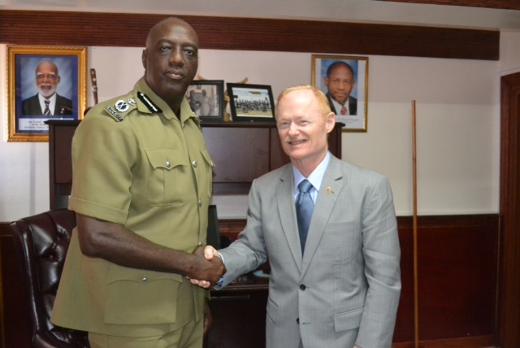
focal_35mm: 33
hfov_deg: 57.2
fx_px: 477
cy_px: 174
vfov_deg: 40.0
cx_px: 260
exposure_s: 1/60
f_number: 4
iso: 3200
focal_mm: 22
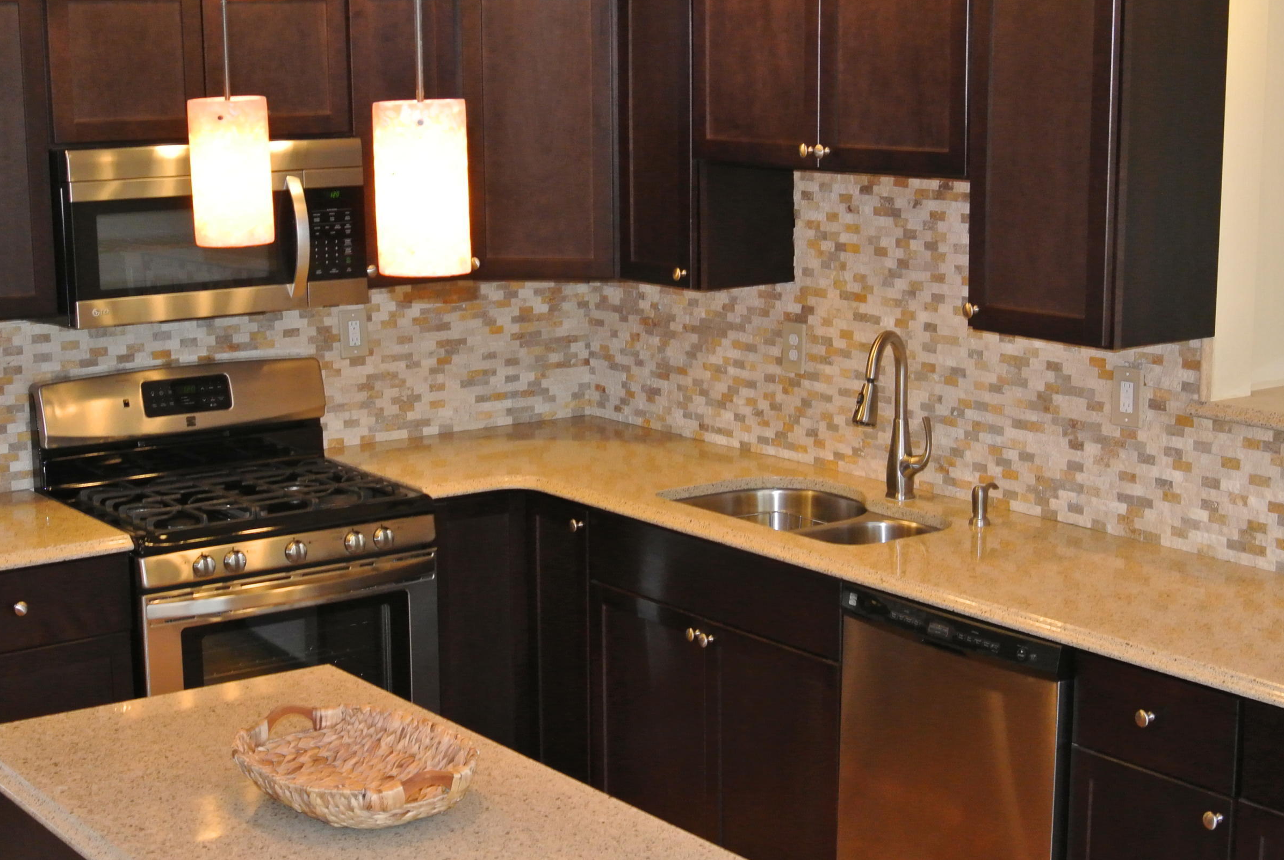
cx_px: 597
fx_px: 2107
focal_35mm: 59
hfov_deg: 33.9
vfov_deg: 23.1
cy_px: 472
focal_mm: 17.7
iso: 800
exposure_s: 1/60
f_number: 4.5
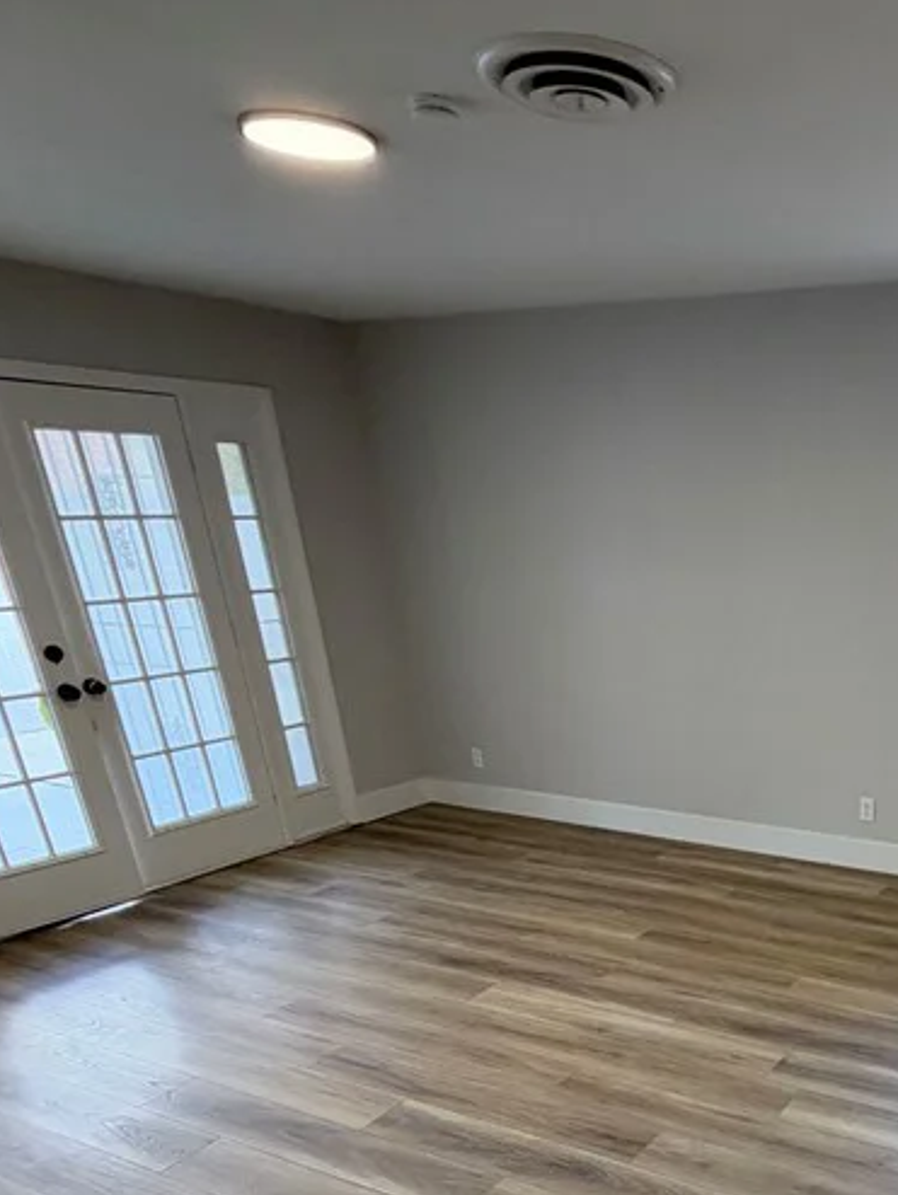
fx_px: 1002
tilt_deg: -25.0
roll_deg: -1.4
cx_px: 840
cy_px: 982
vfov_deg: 56.4
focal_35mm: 29
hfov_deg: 43.3
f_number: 2.2
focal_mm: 2.22
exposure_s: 1/120
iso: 200
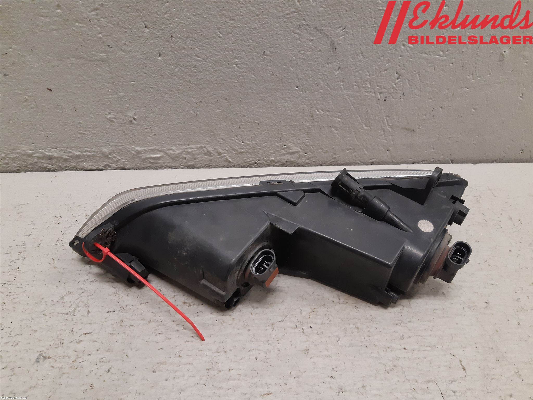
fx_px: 400
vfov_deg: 53.1
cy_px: 200
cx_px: 266
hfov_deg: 67.3
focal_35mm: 26
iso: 160
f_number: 1.7
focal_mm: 3.93
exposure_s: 1/50
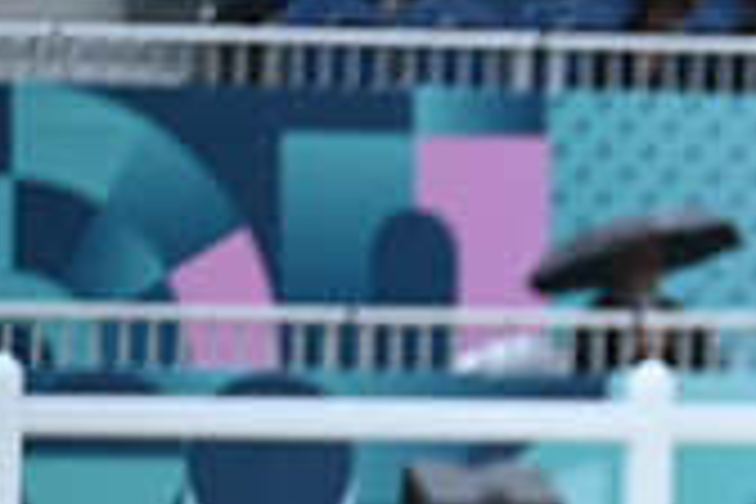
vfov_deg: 1.2
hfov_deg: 1.8
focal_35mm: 1177
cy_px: 691
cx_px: 1269
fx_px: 24715
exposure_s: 1/1250
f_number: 4.5
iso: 500
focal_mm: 340
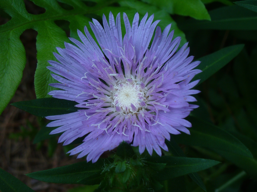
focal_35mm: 54
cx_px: 128
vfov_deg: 27.0
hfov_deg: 35.5
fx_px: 401
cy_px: 96
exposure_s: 1/320
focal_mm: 8.9
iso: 80
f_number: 3.1
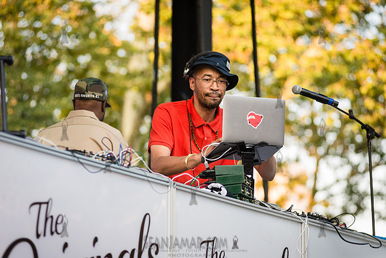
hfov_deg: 14.2
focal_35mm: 145
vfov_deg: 9.5
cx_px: 193
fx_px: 1555
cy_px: 129
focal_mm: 145
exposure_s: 1/500
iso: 1000
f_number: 4.5
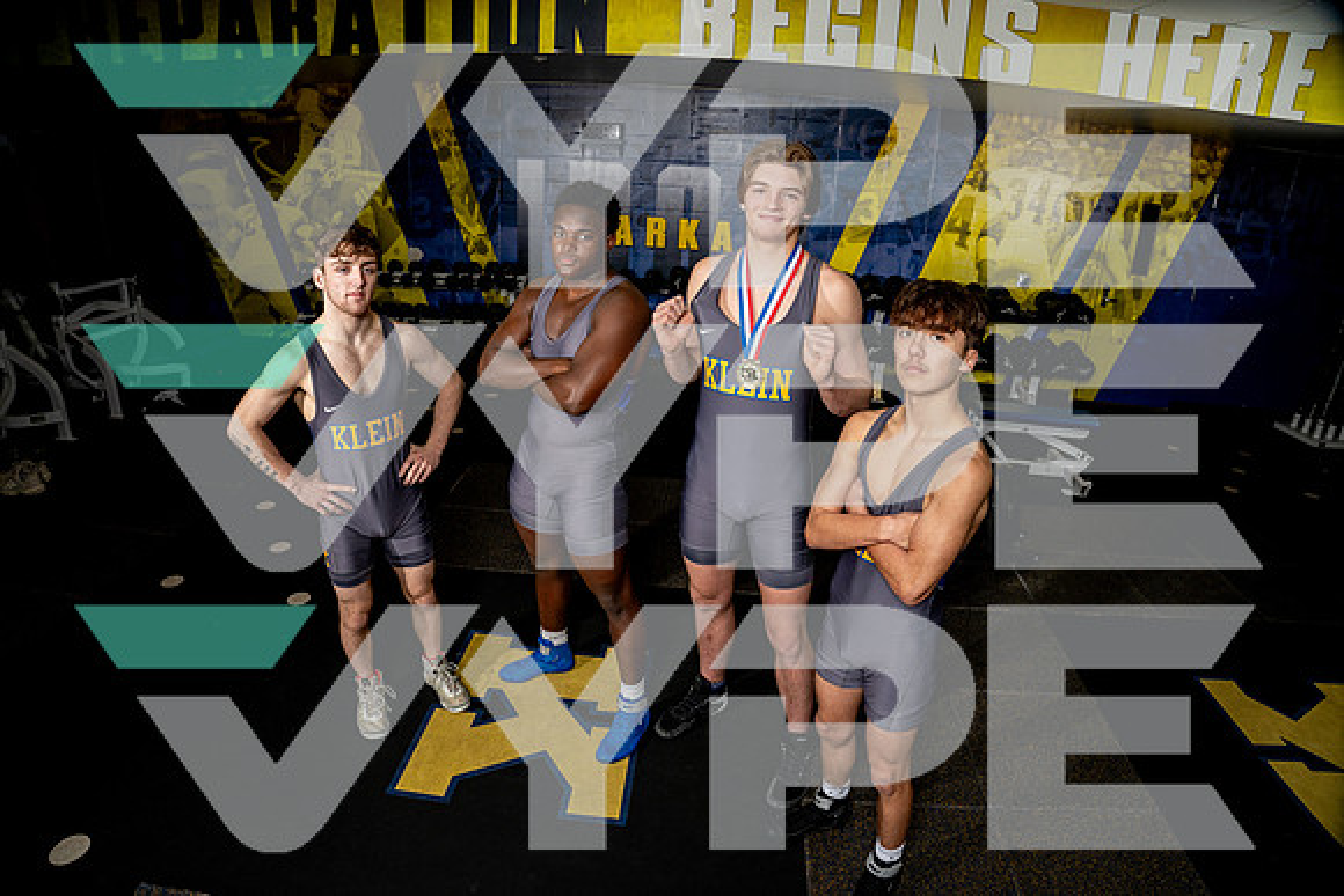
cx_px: 672
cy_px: 448
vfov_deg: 62.0
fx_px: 747
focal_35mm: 20
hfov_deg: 84.0
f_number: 5.6
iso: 160
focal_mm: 20
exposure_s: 1/250
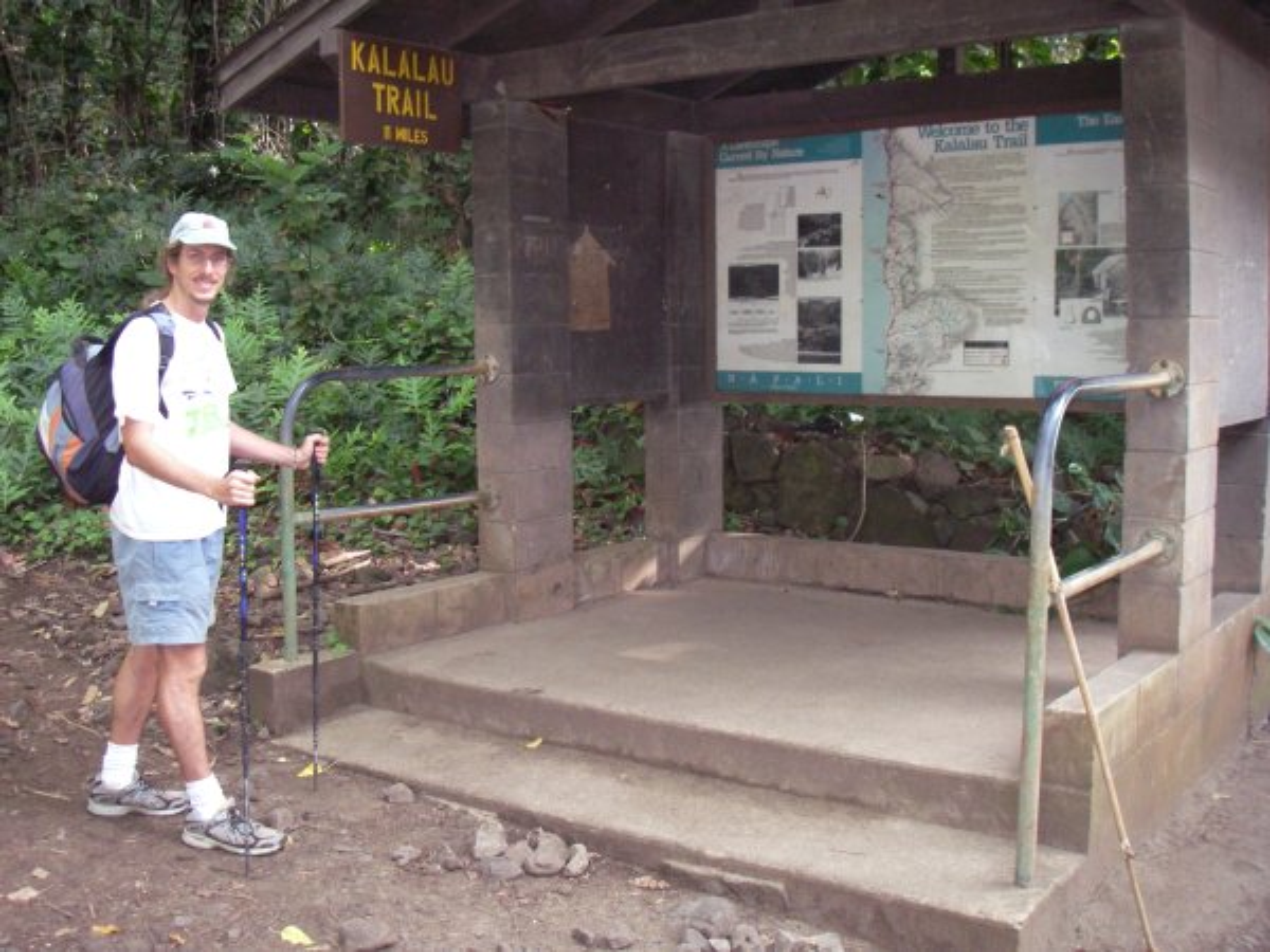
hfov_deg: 49.0
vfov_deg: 37.7
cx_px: 635
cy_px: 476
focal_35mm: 38
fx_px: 1394
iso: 320
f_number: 3.3
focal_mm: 6.3
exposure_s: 1/40
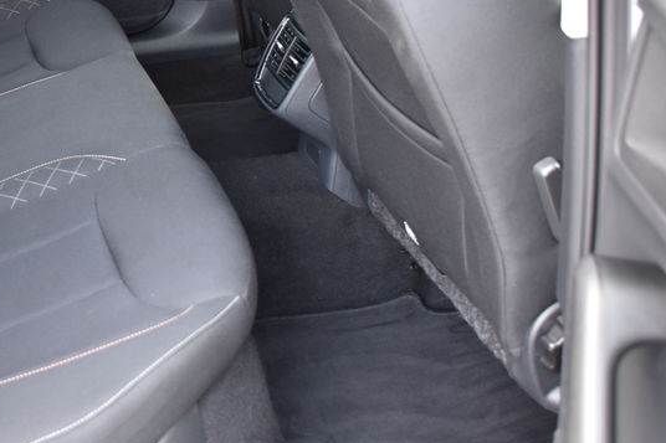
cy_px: 106
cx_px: 124
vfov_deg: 23.9
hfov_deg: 34.5
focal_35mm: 56
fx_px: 1036
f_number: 4
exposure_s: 1/60
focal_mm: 20
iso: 500
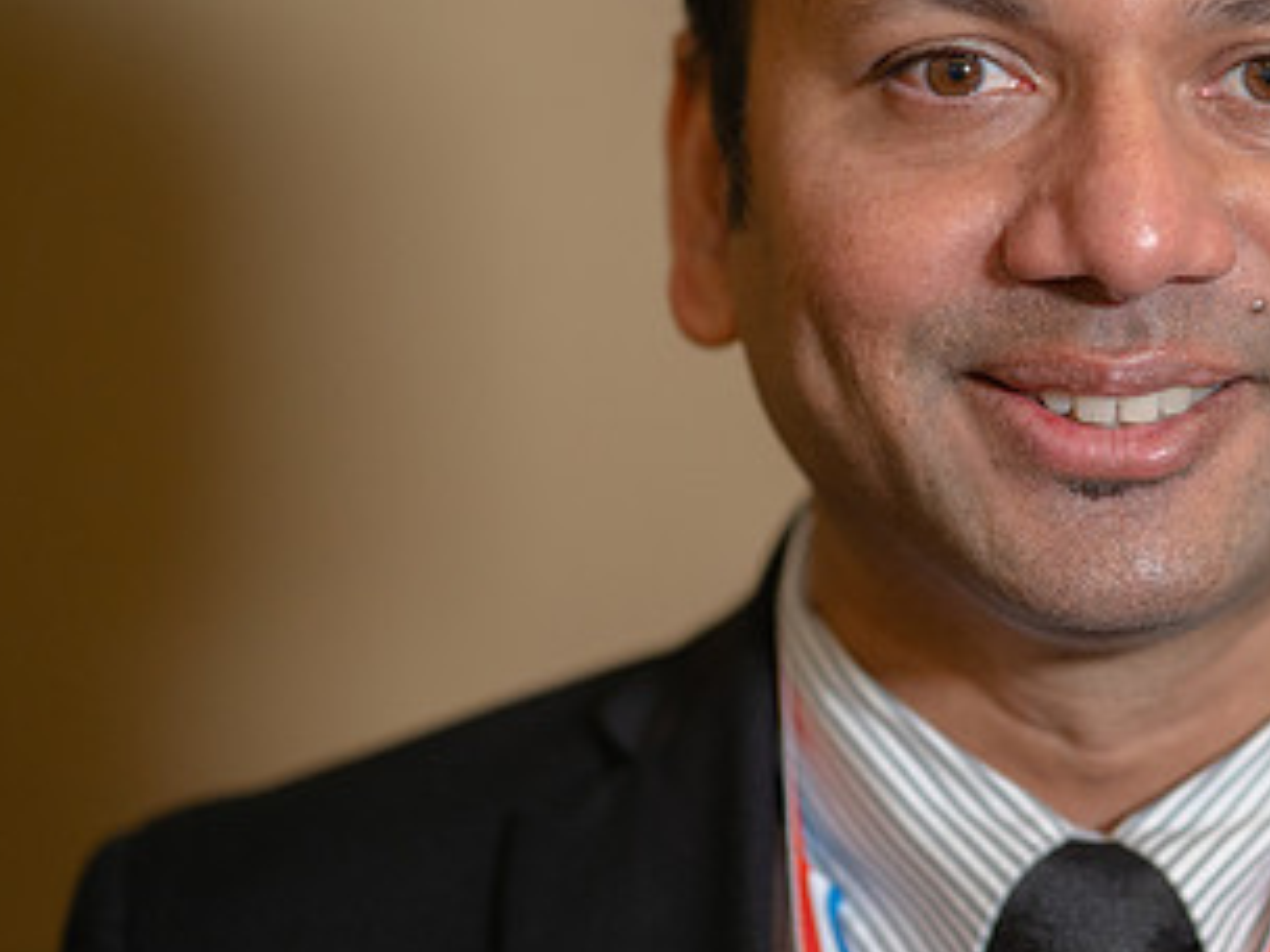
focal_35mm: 162
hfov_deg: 12.1
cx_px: 1095
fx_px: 5943
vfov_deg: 9.1
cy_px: 236
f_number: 1.8
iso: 500
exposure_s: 1/250
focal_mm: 85
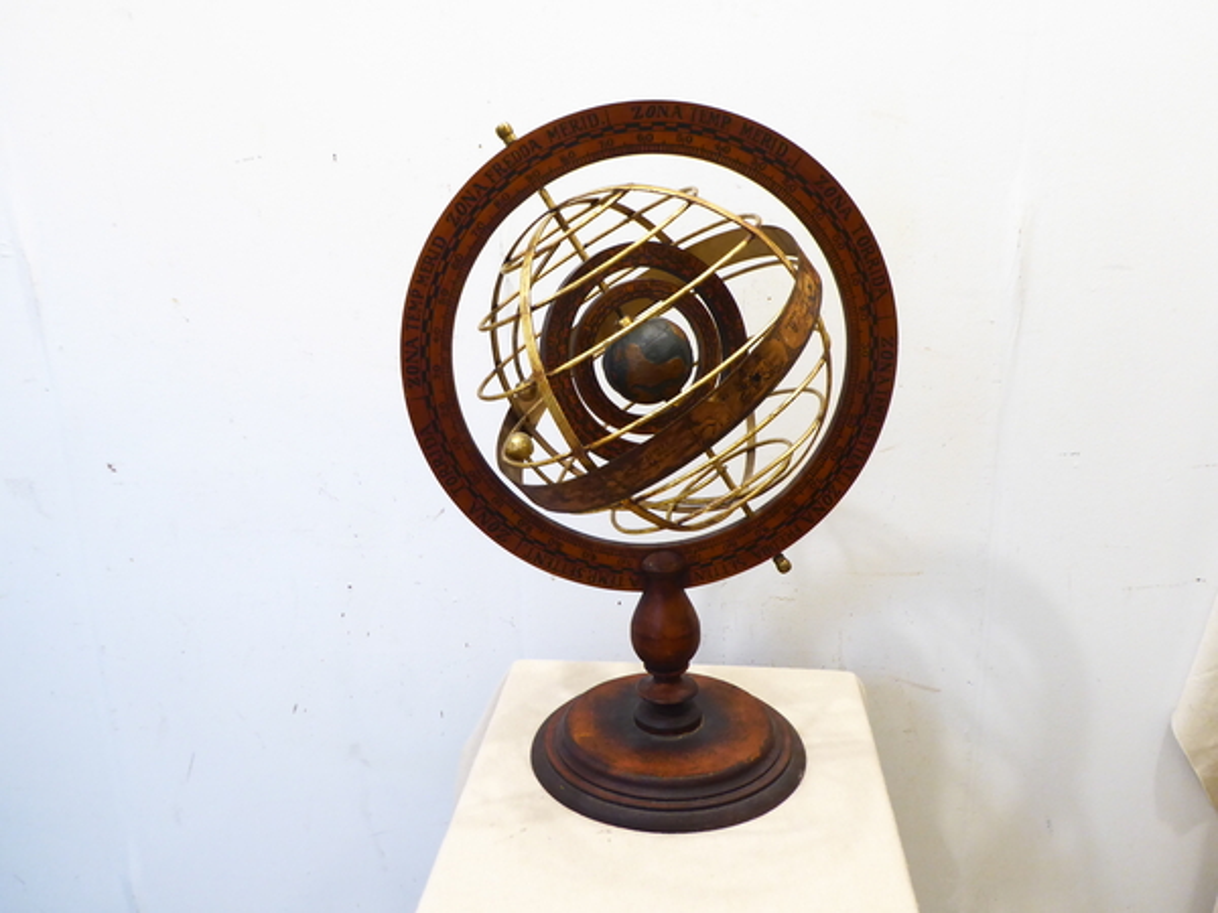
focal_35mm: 31
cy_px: 456
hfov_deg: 58.4
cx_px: 609
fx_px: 1091
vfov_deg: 45.4
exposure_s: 1/13
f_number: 3.5
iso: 400
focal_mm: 5.4
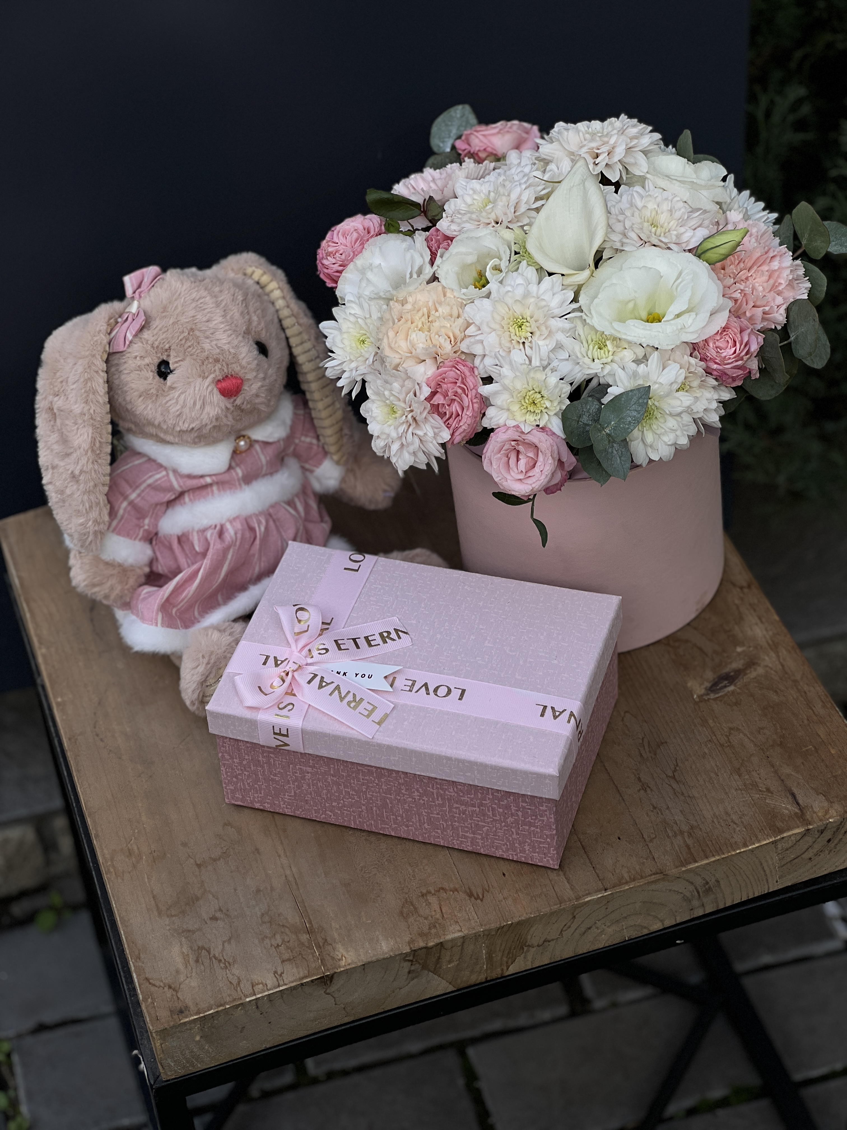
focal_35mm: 77
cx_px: 424
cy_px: 565
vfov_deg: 25.3
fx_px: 2512
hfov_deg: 19.1
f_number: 2.8
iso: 25
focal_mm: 9
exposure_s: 1/241
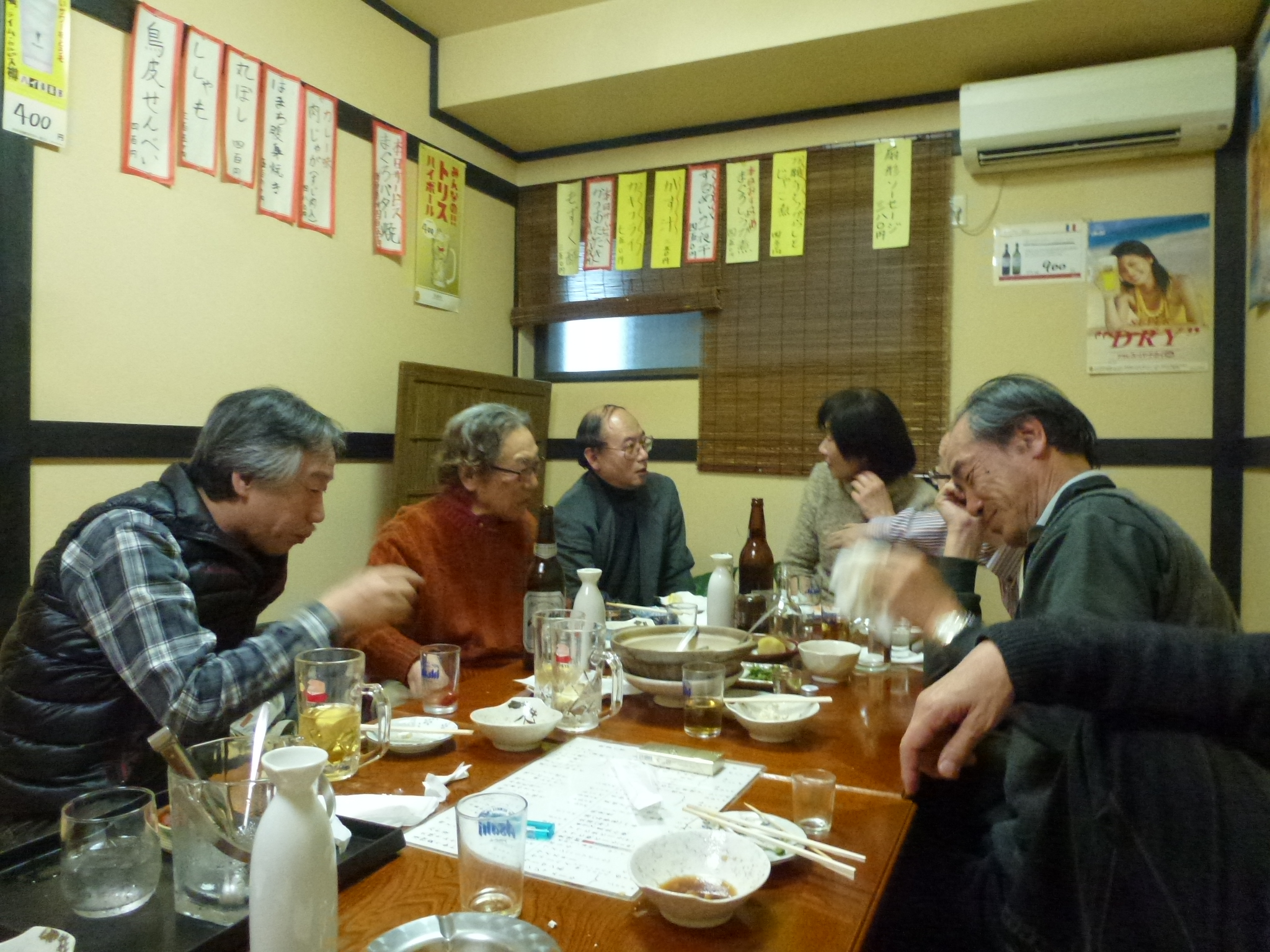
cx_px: 635
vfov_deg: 56.8
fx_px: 881
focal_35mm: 24
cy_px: 476
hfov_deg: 71.6
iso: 800
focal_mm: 4.3
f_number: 3.3
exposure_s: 1/20
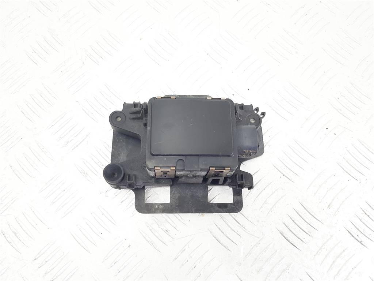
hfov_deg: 67.3
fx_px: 281
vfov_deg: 53.1
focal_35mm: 26
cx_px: 187
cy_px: 140
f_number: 1.7
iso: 64
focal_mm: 4.2
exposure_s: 1/50
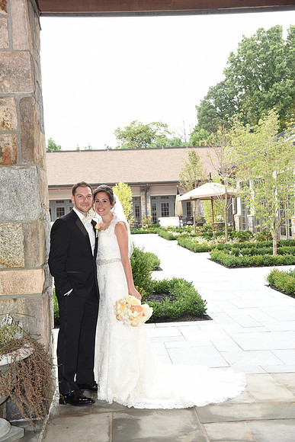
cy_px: 221
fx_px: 553
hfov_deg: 29.9
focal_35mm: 45
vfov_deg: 43.6
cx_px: 148
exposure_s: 1/125
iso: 1000
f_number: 9
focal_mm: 45
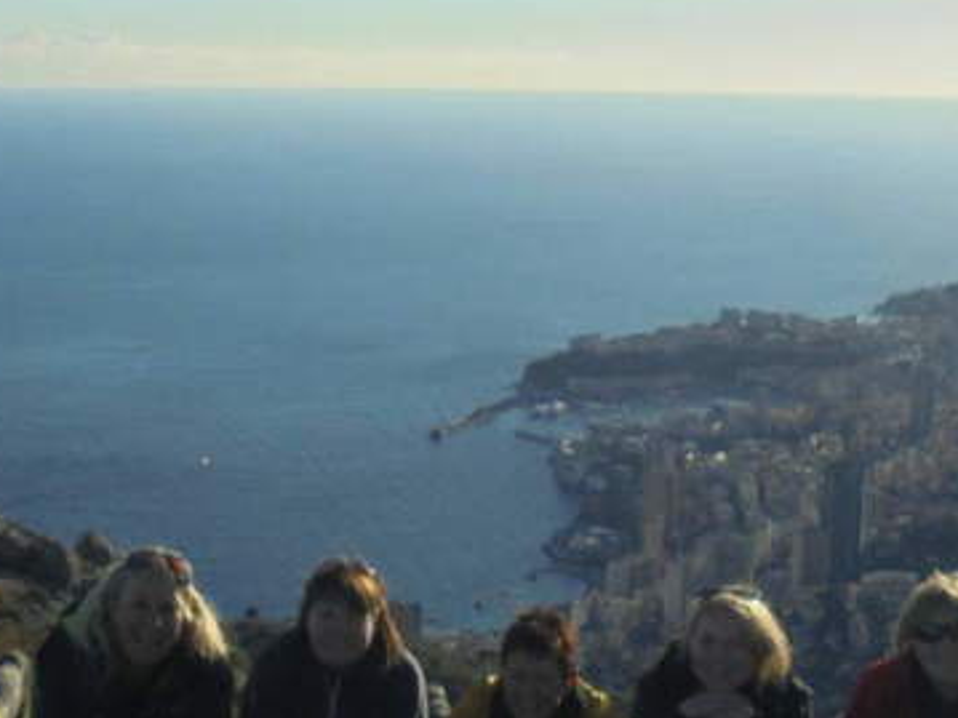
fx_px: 1771
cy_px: 304
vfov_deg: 22.9
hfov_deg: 29.6
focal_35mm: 64
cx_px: 205
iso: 100
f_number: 11.8
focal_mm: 5.3
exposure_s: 1/125
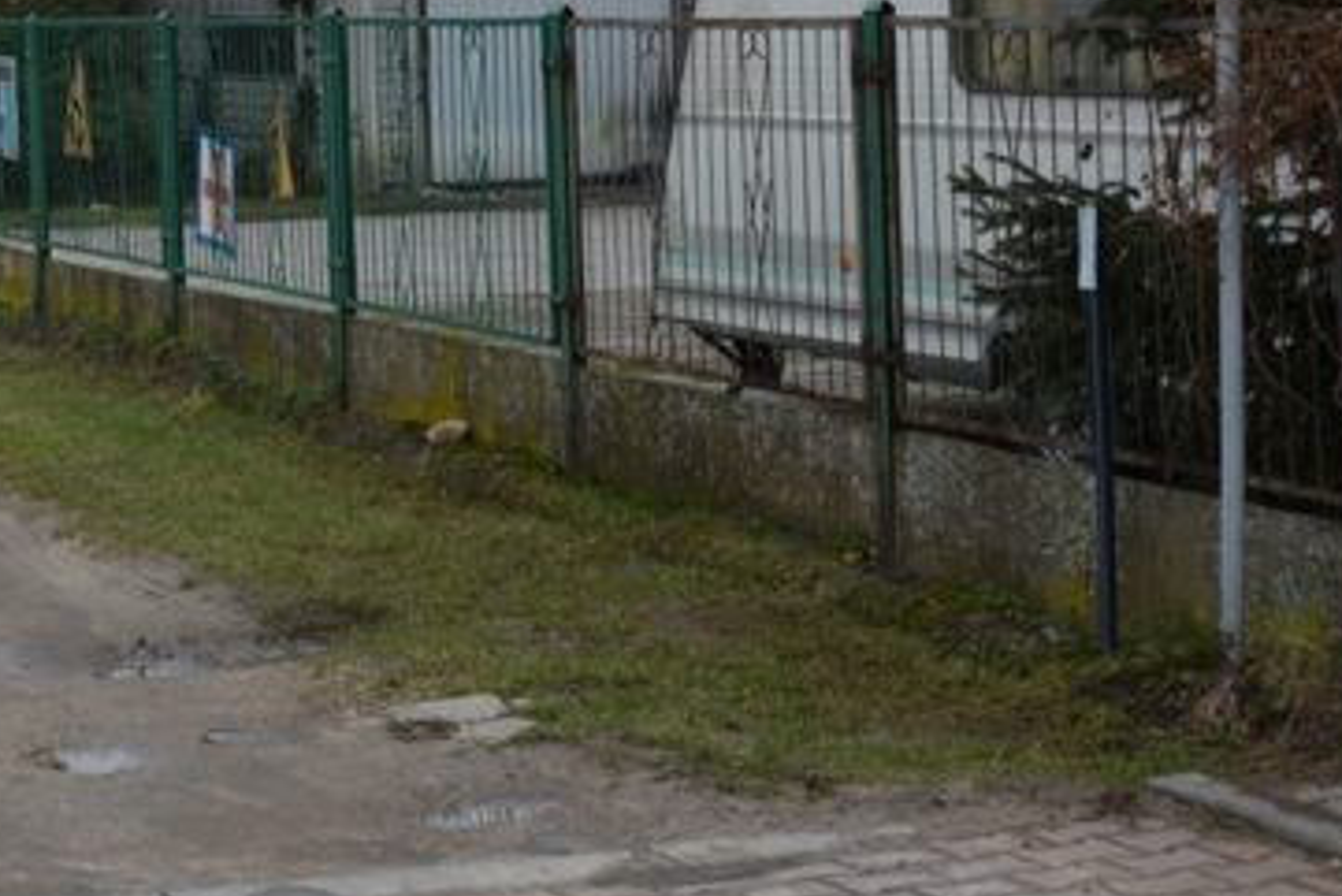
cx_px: 59
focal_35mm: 102
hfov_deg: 19.5
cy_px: 30
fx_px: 3804
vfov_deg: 13.3
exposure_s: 1/160
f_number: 5.6
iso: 200
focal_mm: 32
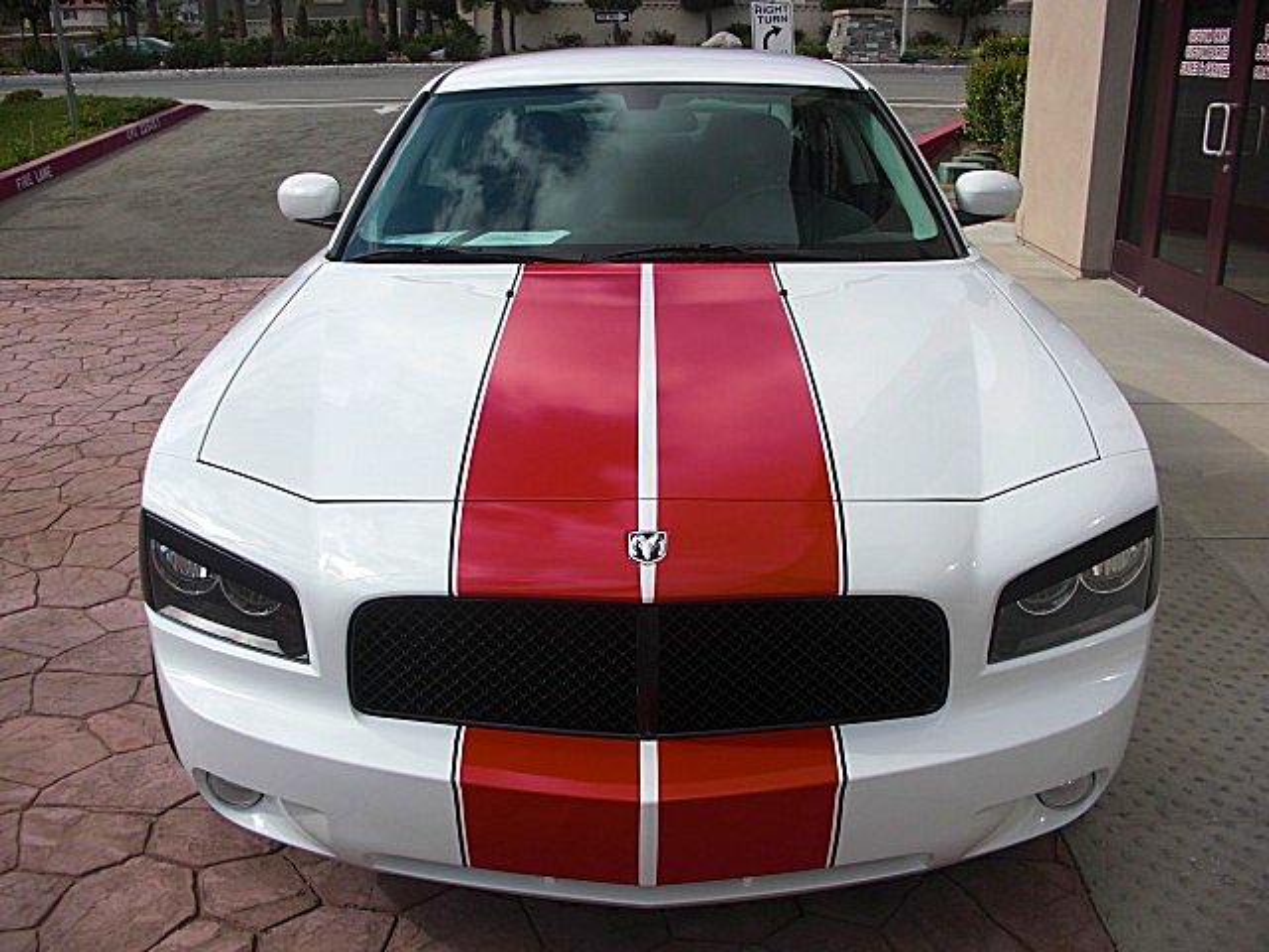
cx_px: 634
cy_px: 476
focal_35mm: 36
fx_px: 1320
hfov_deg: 51.4
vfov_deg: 39.7
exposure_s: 1/160
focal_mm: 6.3
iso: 50
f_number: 7.9
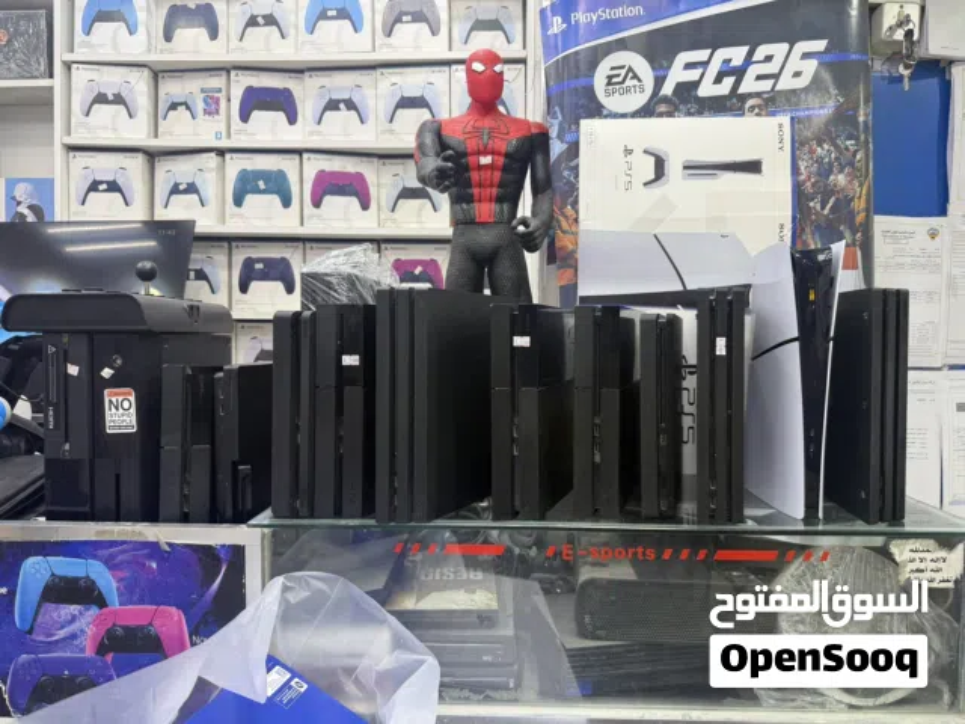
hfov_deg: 71.6
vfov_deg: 56.8
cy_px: 362
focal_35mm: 24
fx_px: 669
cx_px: 482
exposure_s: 1/100
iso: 64
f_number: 1.78
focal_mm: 6.76
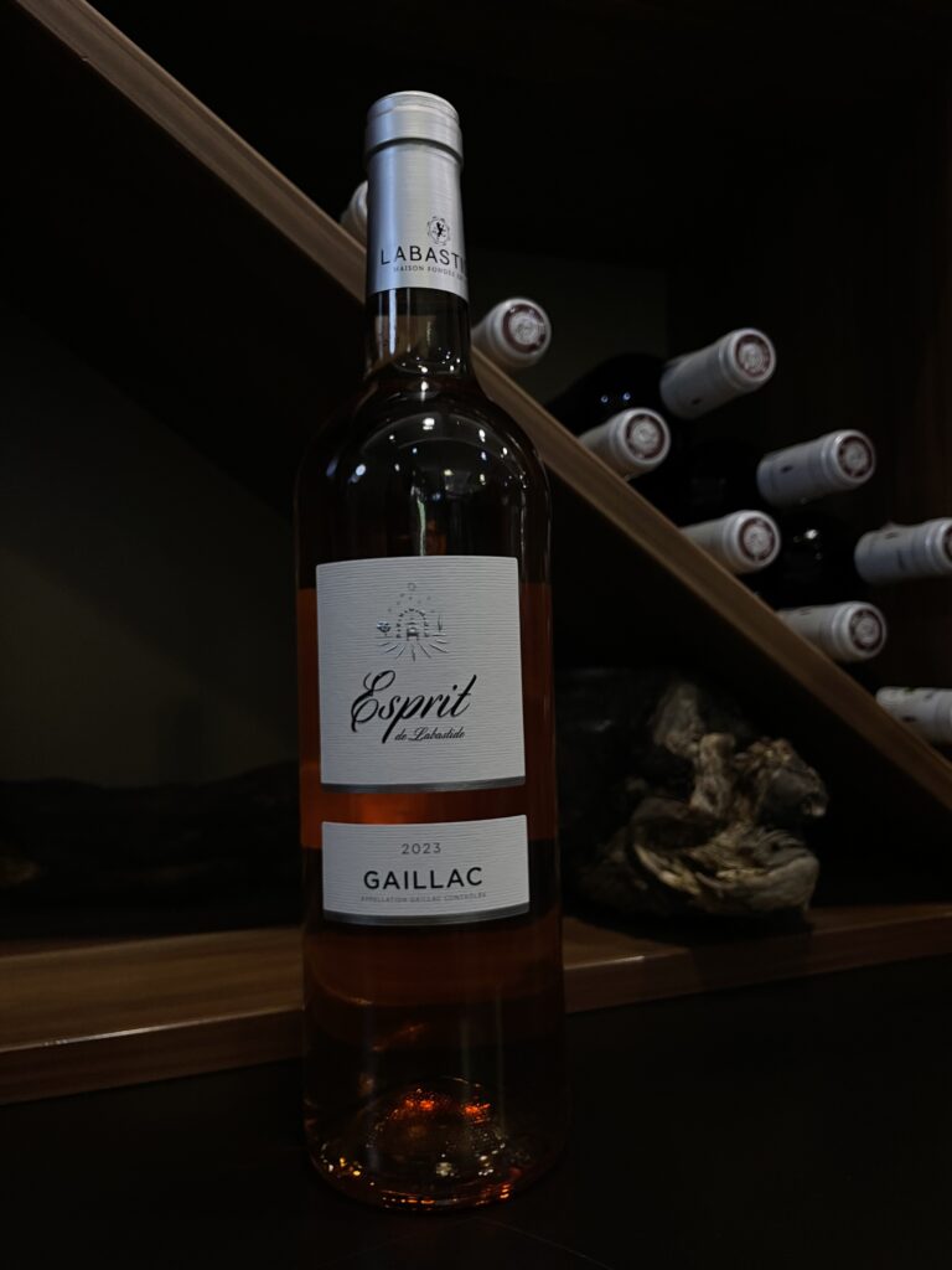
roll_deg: +1.9
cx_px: 476
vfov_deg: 67.3
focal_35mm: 26
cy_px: 635
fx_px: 953
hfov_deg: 53.1
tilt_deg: +2.6
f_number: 1.6
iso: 125
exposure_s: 1/70
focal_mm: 4.2
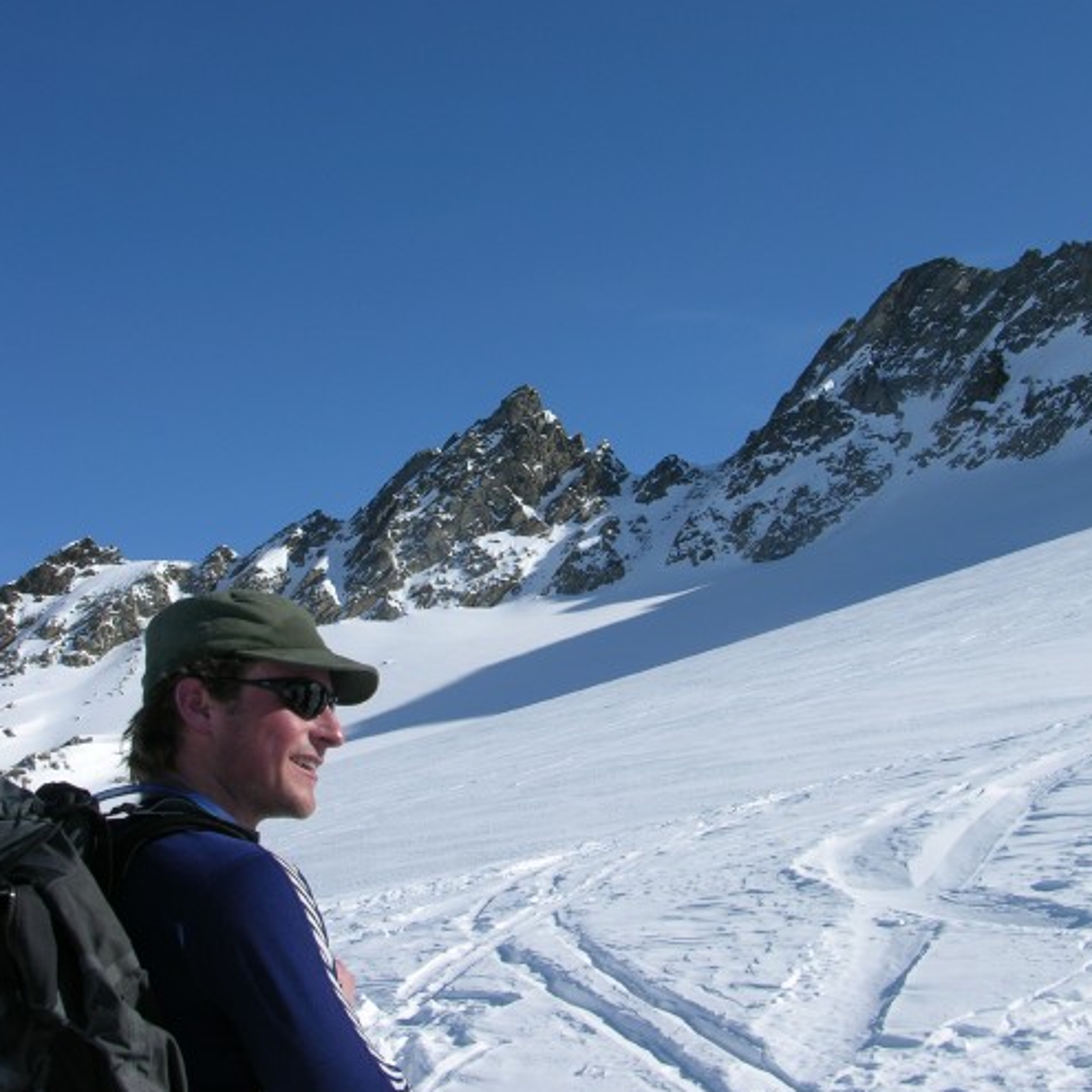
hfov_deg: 35.3
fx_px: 1713
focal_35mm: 48
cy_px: 521
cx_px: 516
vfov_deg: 35.3
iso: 50
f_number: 7.1
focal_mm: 8.9
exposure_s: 1/356
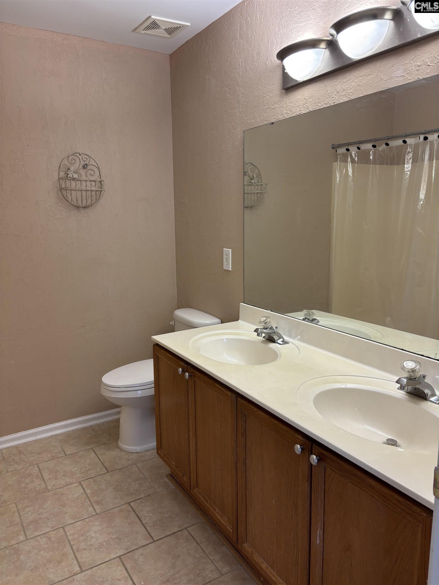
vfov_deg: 67.3
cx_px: 220
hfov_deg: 53.1
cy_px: 292
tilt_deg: -10.0
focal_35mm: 26
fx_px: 440
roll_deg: -0.2
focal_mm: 5.96
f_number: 1.6
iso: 80
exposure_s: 1/60
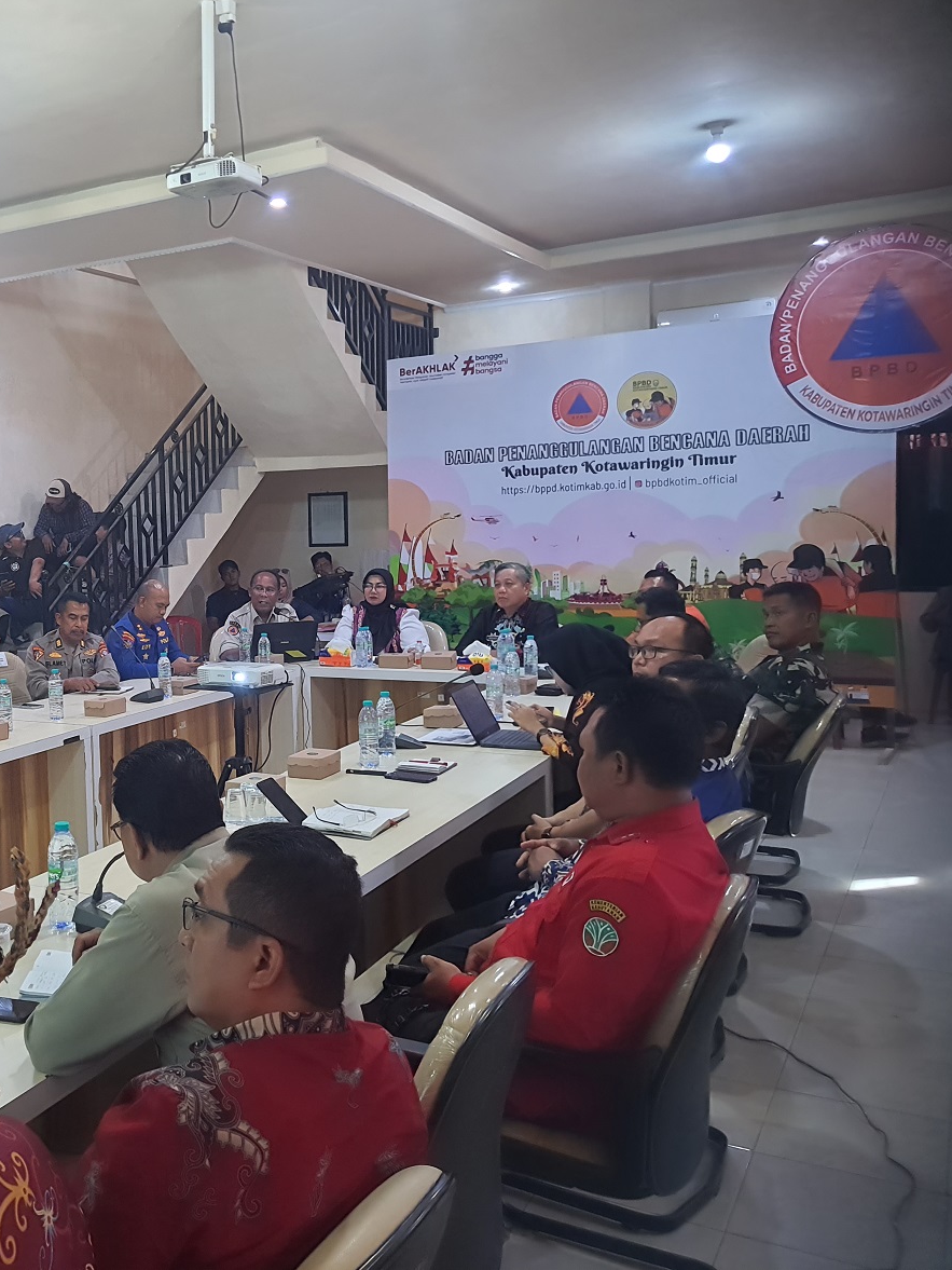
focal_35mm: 33
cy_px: 616
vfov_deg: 55.3
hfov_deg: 40.0
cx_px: 111
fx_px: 1210
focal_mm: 5.23
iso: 400
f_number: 1.8
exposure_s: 1/50
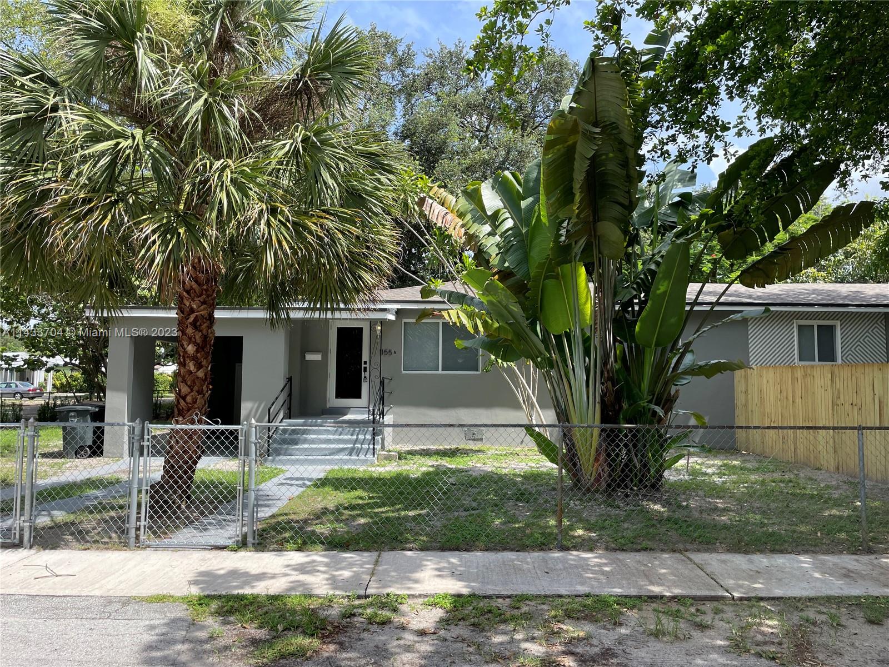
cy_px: 334
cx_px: 444
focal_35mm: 26
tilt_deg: +5.0
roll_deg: -0.1
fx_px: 668
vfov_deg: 53.1
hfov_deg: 67.3
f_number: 1.6
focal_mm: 4.2
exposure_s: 1/1715
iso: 50
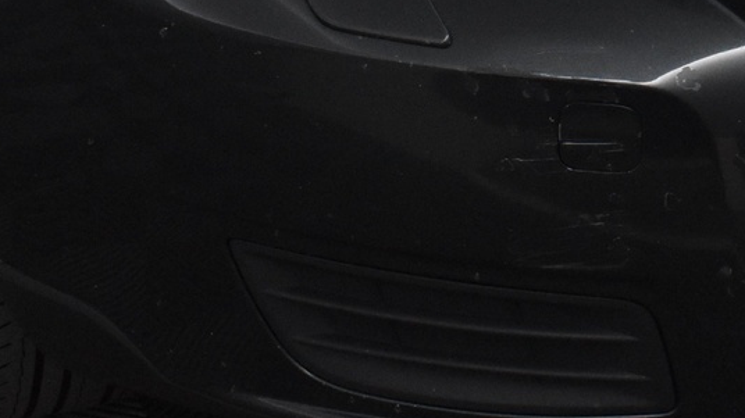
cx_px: 860
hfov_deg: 18.0
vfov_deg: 10.4
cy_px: -146
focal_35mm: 114
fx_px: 2251
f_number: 6.3
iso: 3200
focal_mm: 24
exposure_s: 1/160
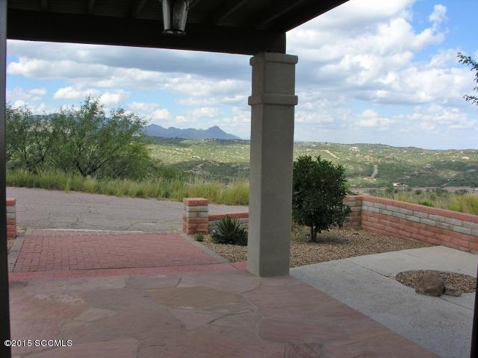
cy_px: 179
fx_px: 483
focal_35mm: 35
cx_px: 239
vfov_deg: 40.7
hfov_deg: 52.6
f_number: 6.3
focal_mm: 8.9
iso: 50
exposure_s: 1/210
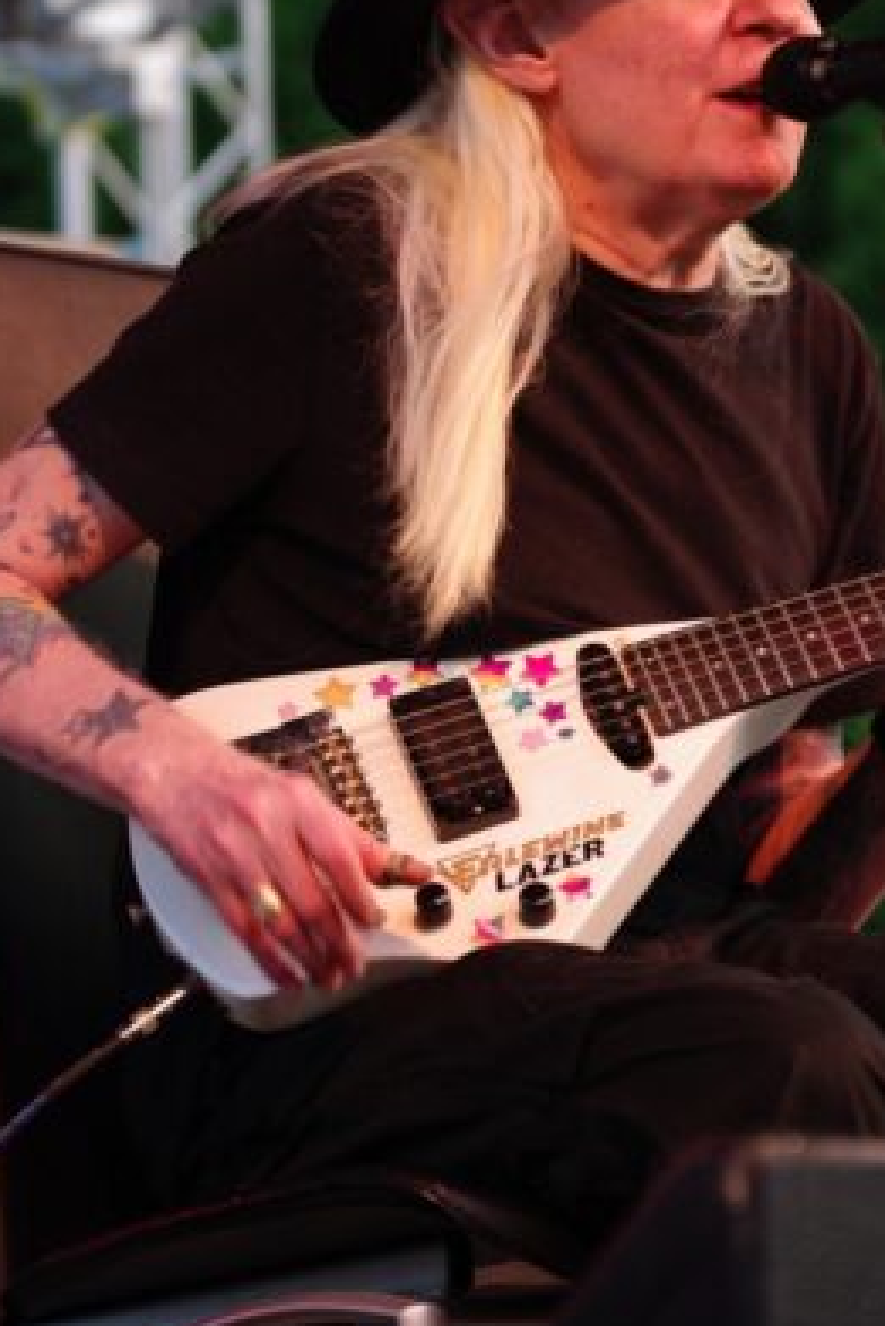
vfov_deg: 11.8
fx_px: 6407
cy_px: 419
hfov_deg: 7.9
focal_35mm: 174
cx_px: 631
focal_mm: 63
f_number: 2.8
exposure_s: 1/90
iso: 400
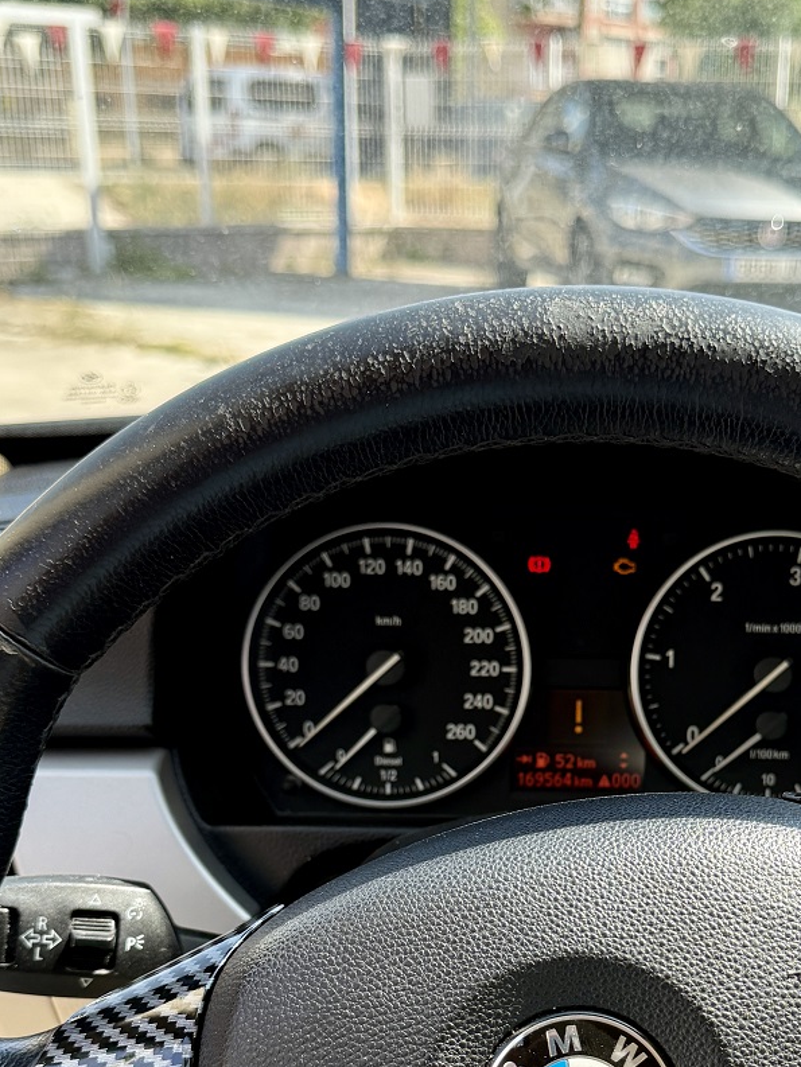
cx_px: 578
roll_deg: -1.4
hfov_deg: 29.3
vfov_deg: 37.7
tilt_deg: -22.4
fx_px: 1511
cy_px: 836
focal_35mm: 49
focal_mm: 6.76
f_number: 1.78
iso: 100
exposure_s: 1/943
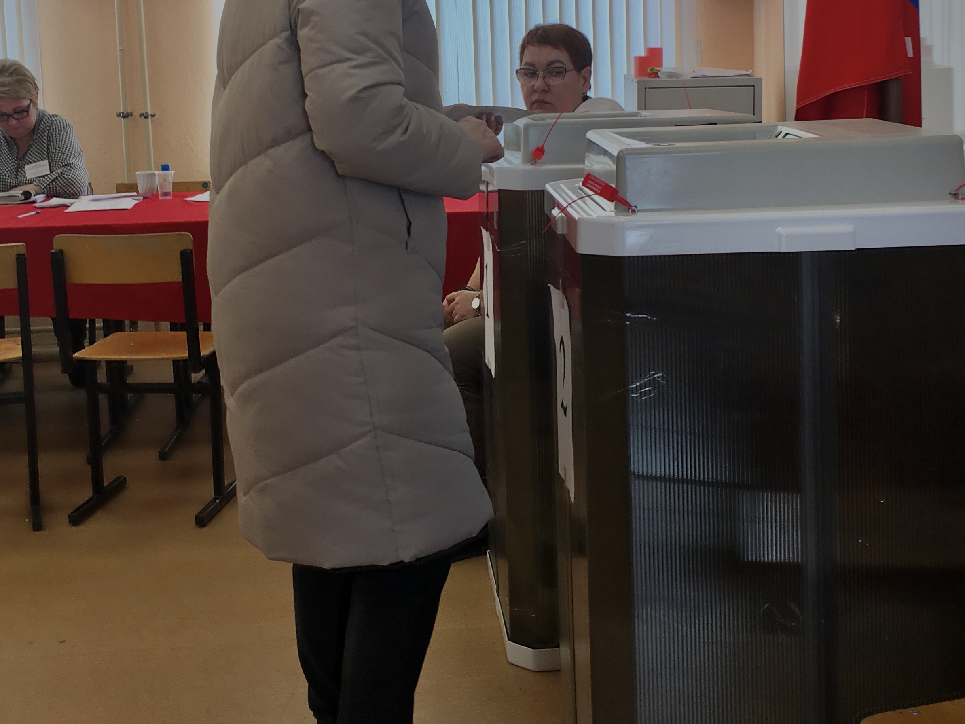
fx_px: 1366
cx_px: 476
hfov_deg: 38.9
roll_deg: +2.3
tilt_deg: -3.5
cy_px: 204
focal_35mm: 49
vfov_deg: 29.3
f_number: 2.2
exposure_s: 1/100
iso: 25
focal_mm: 4.15
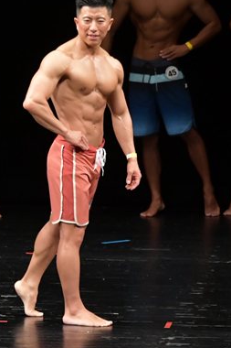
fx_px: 4711
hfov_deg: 2.8
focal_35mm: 489
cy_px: 154
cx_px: 77
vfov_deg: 4.2
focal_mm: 160
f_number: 5.6
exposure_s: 1/400
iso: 3200
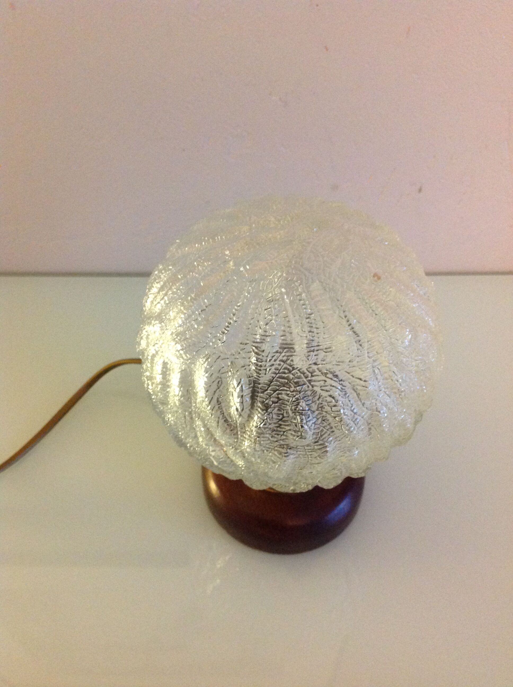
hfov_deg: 40.6
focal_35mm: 35
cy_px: 344
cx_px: 256
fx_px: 693
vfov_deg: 52.7
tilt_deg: -49.4
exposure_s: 1/17
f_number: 2.4
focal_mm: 4.28
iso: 400
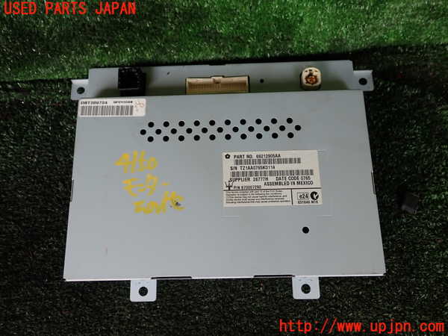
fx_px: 388
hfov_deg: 60.0
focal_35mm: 30
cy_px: 168
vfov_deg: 46.8
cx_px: 224
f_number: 2.3
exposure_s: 1/80
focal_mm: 5.4
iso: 100
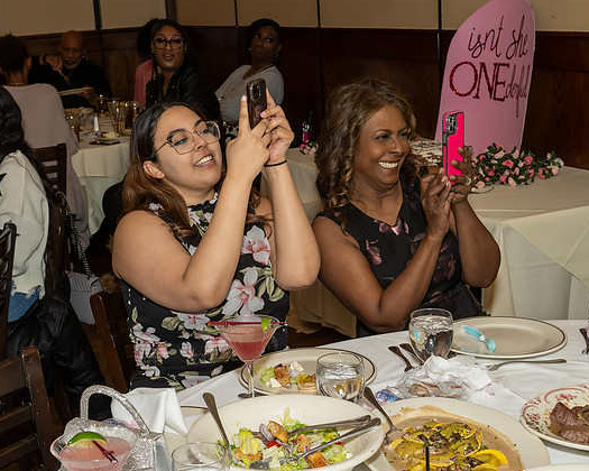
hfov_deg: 32.4
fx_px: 1011
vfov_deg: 26.2
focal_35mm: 58
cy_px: 237
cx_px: 245
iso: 800
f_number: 7.1
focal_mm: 32
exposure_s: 1/250
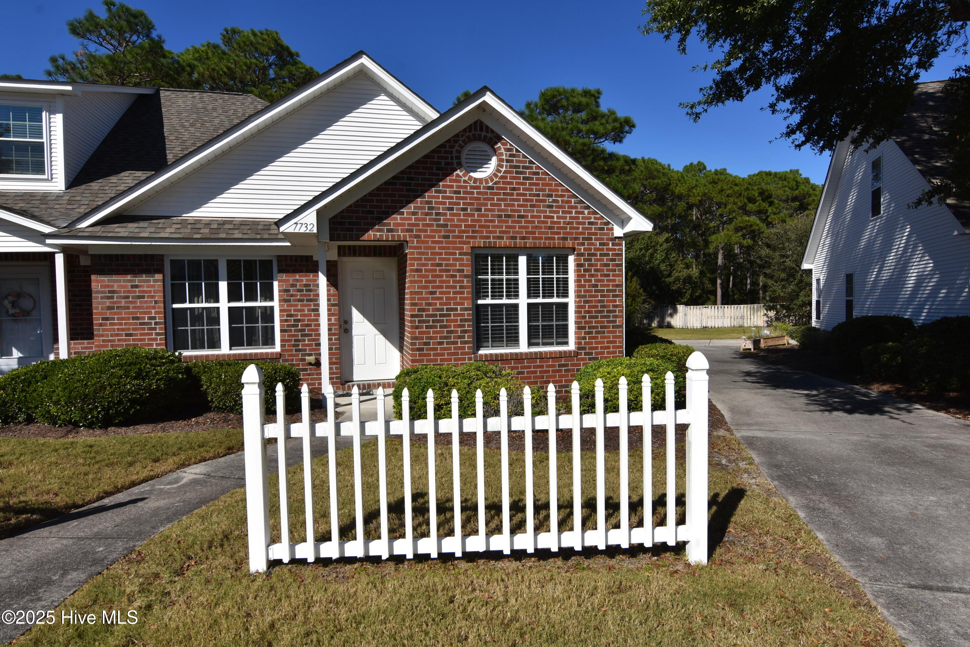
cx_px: 485
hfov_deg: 85.4
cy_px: 324
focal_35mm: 20
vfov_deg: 63.2
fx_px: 525
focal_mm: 13
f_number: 8
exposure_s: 1/500
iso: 180
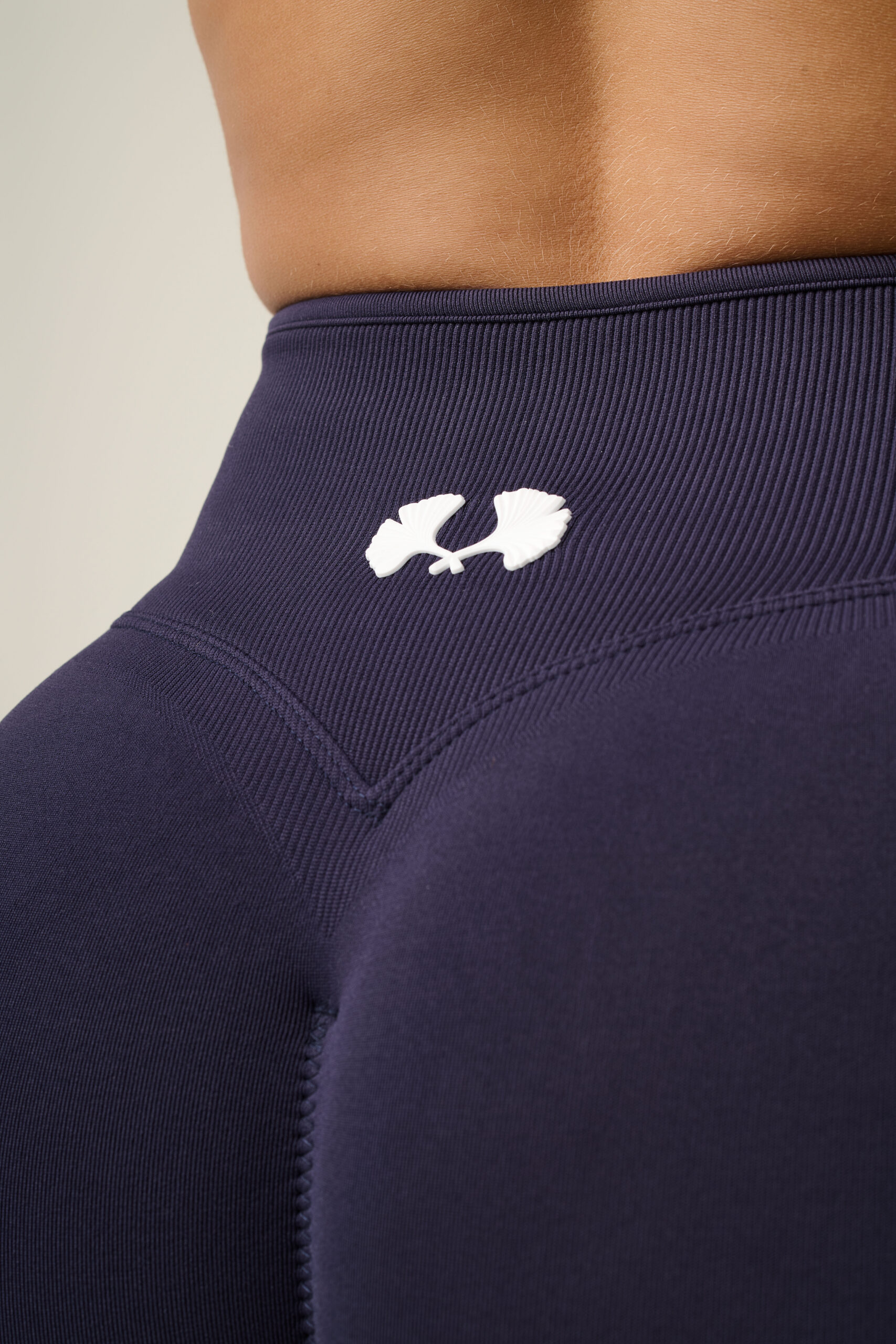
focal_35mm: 85
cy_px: 672
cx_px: 448
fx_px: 3173
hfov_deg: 16.1
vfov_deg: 23.9
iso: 64
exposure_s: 1/160
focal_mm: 85
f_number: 11
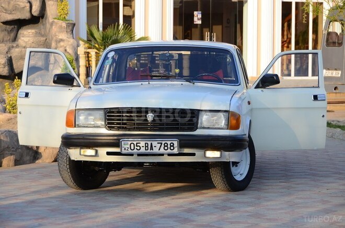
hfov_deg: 15.2
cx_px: 172
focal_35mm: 135
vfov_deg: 10.1
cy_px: 114
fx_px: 1291
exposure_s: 1/800
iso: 400
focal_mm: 90
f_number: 7.1
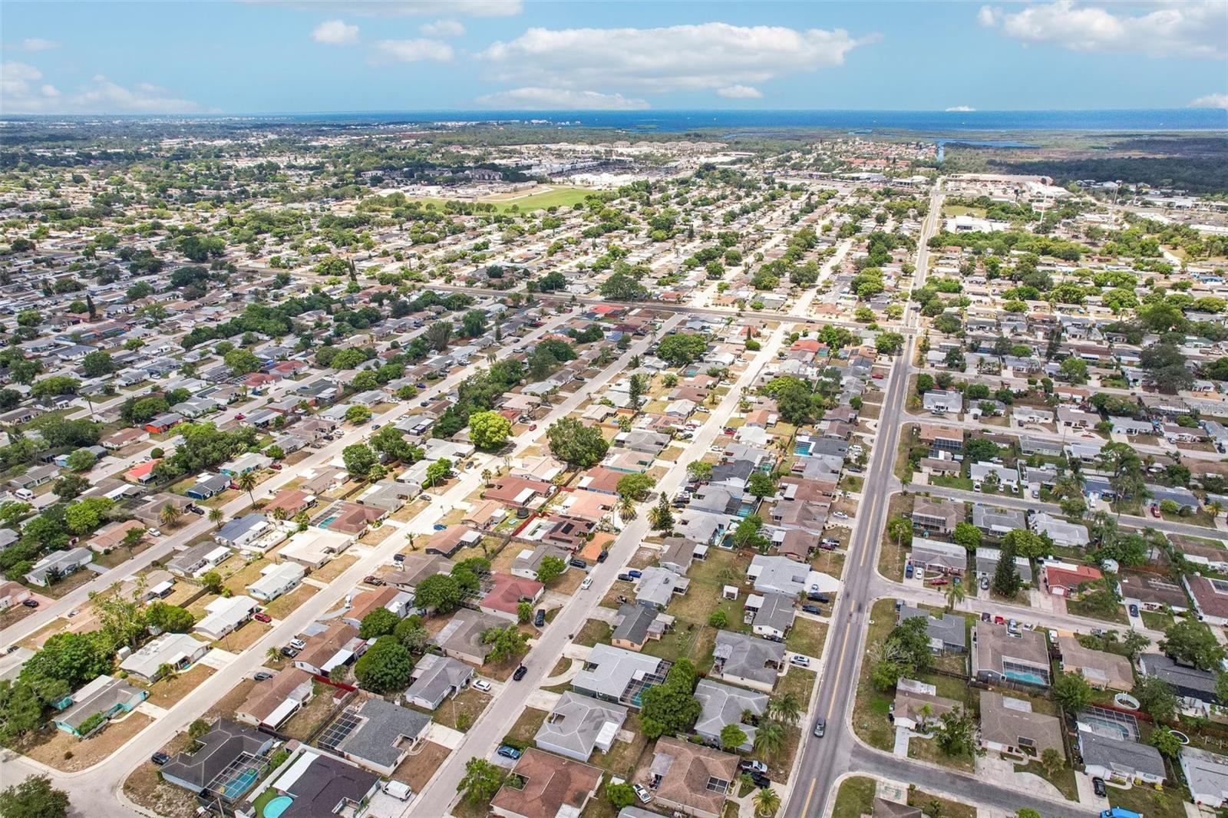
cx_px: 614
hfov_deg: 78.6
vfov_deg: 57.2
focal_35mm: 22
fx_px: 750
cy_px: 409
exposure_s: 1/1250
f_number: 2.8
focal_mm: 8.4
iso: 400
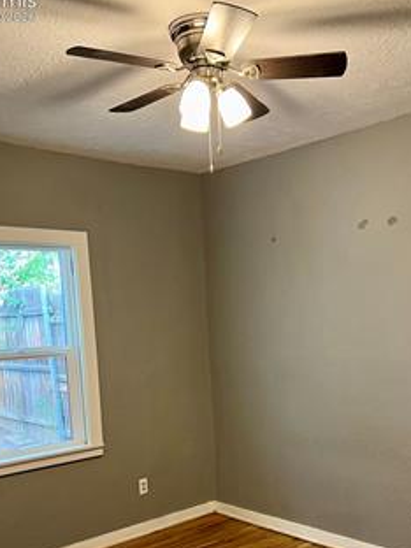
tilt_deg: -6.2
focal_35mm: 40
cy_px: 388
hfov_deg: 35.9
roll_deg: +2.6
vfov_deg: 45.7
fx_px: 633
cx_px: 232
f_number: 1.5
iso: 200
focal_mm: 5.7
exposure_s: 1/60
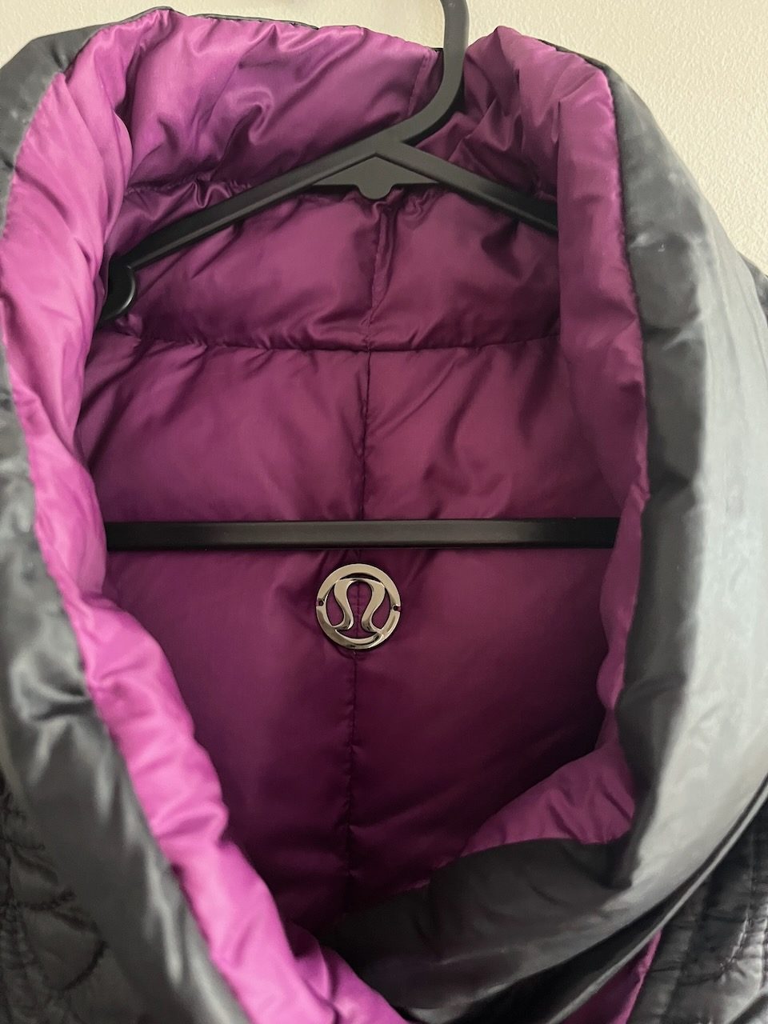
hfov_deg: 53.1
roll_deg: -0.3
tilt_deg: +5.2
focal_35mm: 26
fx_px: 769
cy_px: 512
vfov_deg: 67.3
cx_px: 384
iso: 800
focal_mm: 5.1
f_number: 1.6
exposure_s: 1/30
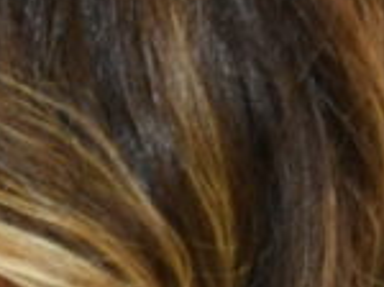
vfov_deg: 5.3
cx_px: -771
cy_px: 527
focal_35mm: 276
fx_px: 3057
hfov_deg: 6.5
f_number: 7.1
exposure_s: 1/125
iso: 800
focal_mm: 28
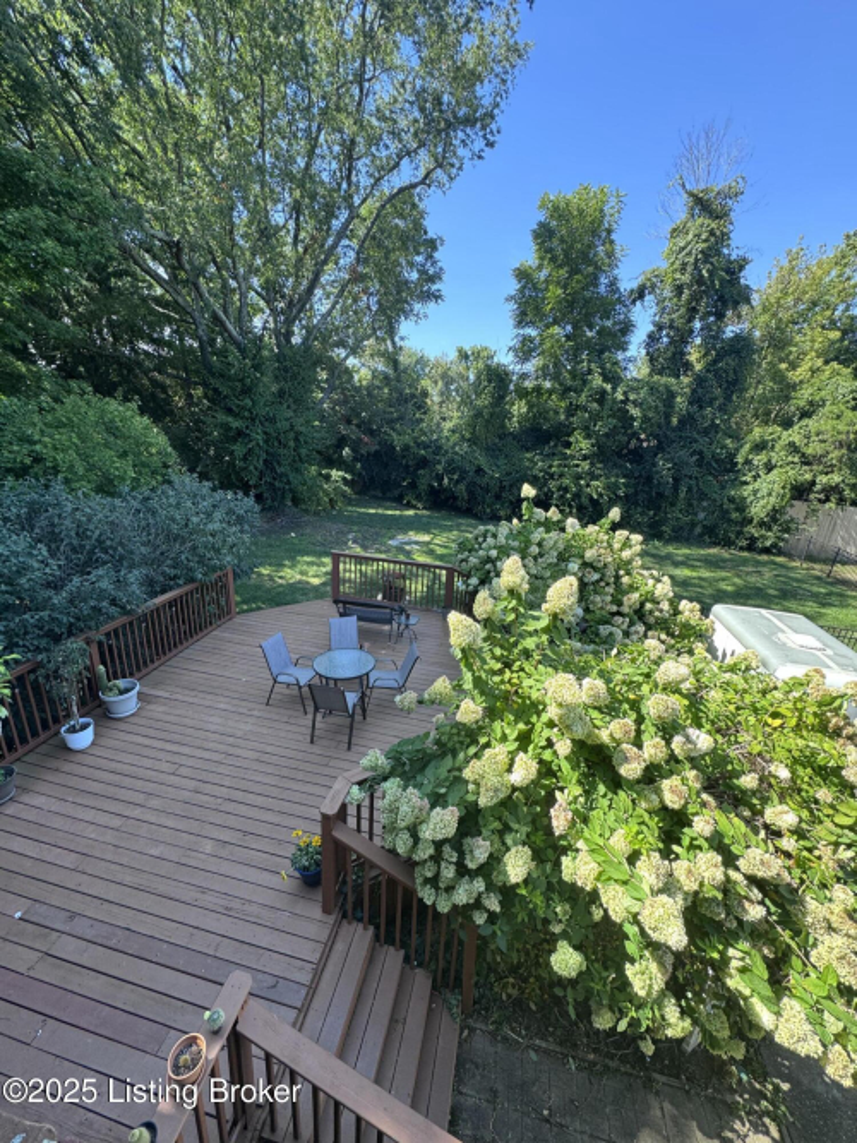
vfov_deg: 102.1
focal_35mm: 14
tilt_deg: -18.1
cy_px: 572
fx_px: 462
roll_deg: -2.7
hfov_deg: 85.7
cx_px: 428
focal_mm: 2.22
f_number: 2.2
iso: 40
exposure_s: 1/150
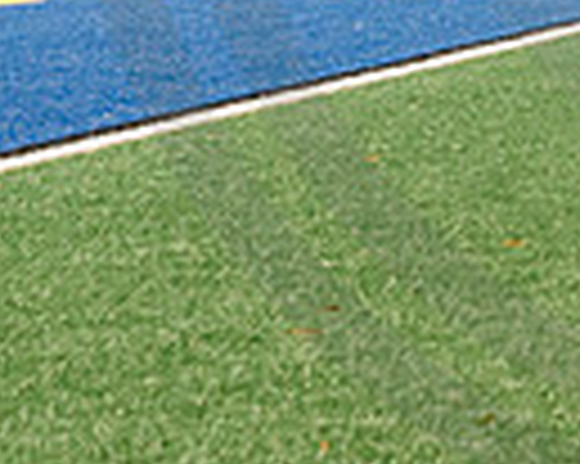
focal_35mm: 296
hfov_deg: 6.5
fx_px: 5077
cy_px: -237
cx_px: 863
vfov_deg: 5.2
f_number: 4
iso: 2500
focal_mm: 70
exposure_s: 1/160
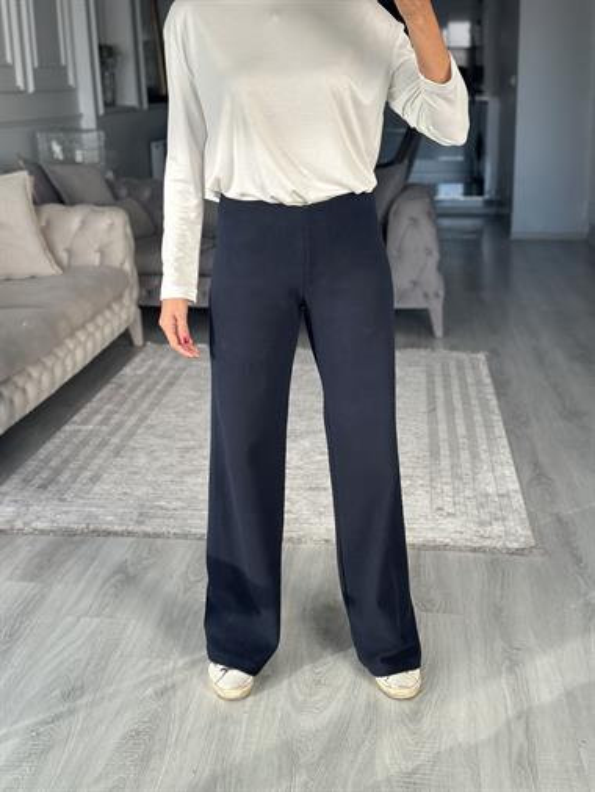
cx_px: 298
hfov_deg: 30.3
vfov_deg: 39.6
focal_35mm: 48
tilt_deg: -31.0
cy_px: 396
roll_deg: +1.7
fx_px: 1099
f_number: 1.78
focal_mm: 6.86
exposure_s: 1/146
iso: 64
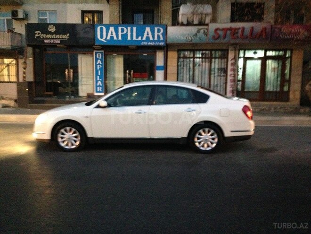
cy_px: 117
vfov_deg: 42.9
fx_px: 296
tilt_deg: -7.5
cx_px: 156
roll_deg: -2.5
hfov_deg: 55.4
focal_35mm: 33
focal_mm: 4.12
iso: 800
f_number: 2.4
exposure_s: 1/15
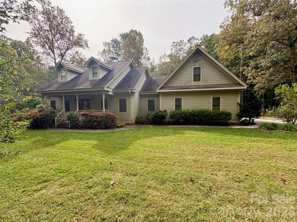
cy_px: 111
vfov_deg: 85.7
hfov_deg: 102.1
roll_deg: +0.2
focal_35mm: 14
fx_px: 120
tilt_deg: -3.7
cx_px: 148
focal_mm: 2.22
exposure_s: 1/368
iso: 64
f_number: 2.2
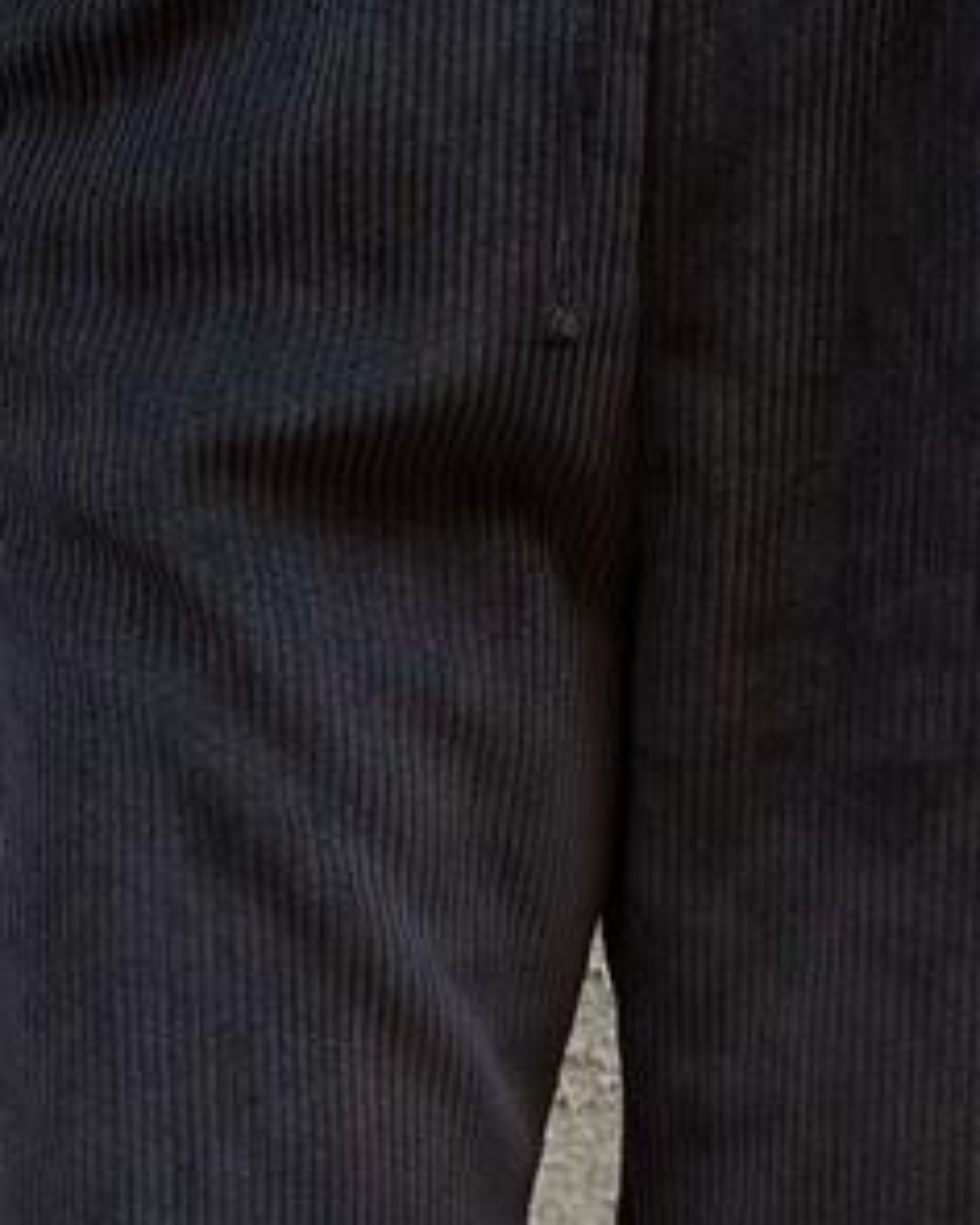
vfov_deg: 11.9
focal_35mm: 159
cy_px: 1453
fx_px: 5765
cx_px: 677
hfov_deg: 9.7
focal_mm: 6.86
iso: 125
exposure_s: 1/69
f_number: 1.78
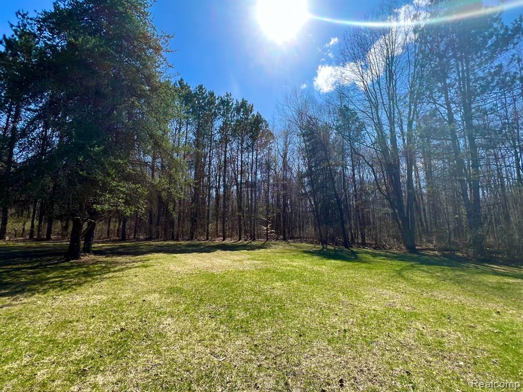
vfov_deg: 89.9
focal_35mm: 13
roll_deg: -0.2
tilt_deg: +8.5
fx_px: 196
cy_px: 196
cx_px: 262
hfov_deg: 106.2
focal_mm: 1.57
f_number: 1.8
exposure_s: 1/840
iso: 32
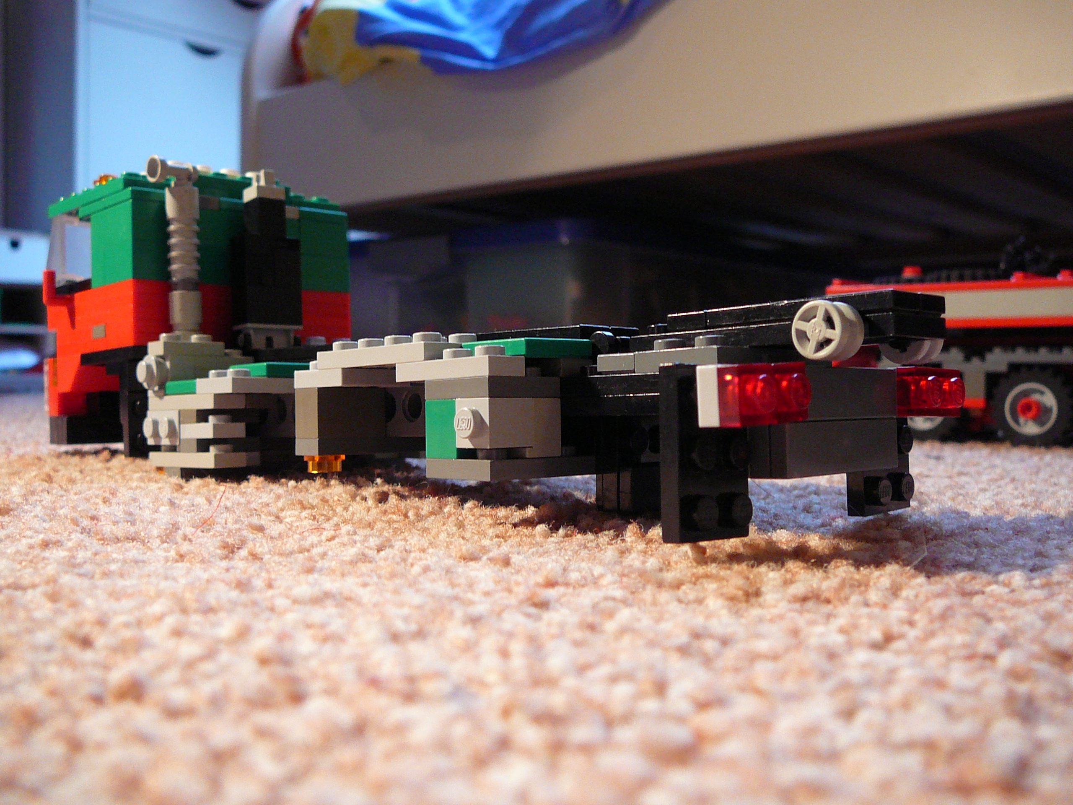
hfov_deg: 52.6
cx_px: 536
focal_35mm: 35
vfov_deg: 40.7
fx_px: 1085
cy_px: 402
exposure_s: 1/10
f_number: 2.8
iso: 200
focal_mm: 5.2
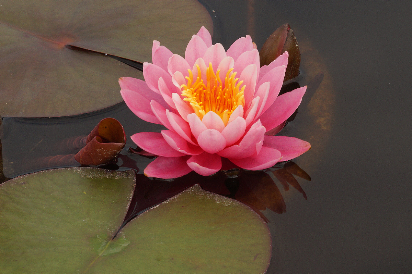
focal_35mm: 150
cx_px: 206
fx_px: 1717
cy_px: 137
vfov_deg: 9.1
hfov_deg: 13.7
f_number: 14
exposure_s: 1/160
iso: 320
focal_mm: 100
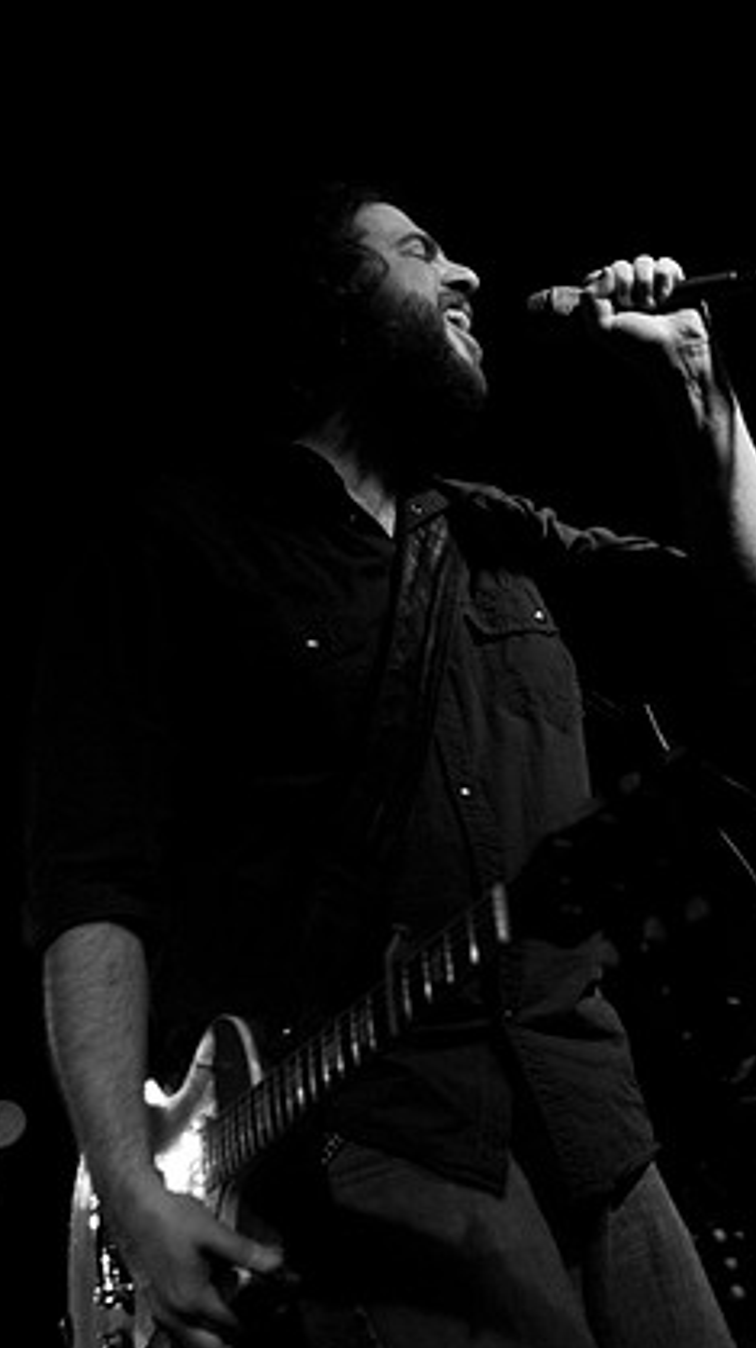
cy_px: 672
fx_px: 2893
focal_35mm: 81
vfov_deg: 26.2
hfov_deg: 14.9
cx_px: 436
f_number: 2.8
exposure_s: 1/50
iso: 800
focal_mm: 48
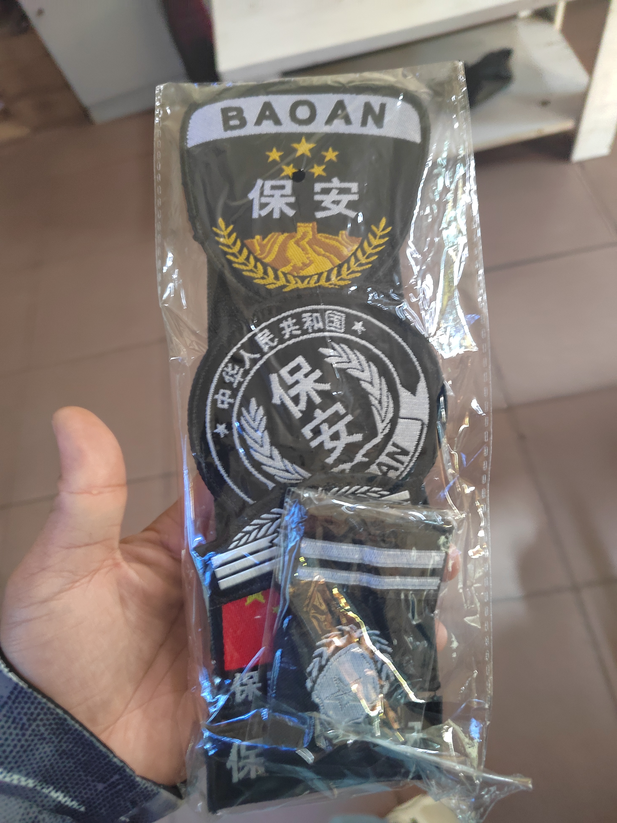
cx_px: 308
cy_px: 412
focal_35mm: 23
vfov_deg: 73.9
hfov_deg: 58.9
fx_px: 547
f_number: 1.9
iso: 4160
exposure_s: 1/25
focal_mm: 5.52
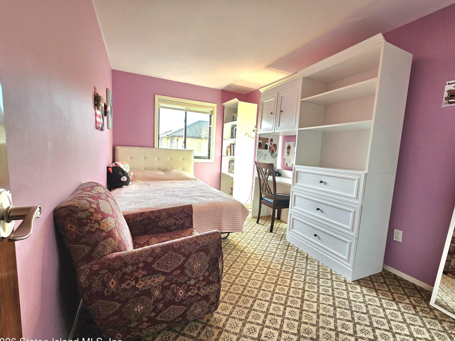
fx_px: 184
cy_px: 175
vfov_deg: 85.7
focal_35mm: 14
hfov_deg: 102.1
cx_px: 230
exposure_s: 1/60.2
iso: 80
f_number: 2.2
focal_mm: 2.2
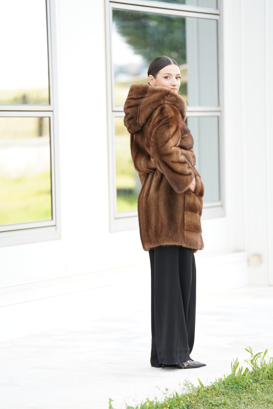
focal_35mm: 151
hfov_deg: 9.1
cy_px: 204
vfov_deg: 13.6
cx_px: 136
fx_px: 1717
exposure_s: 1/250
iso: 250
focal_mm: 151
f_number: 2.8
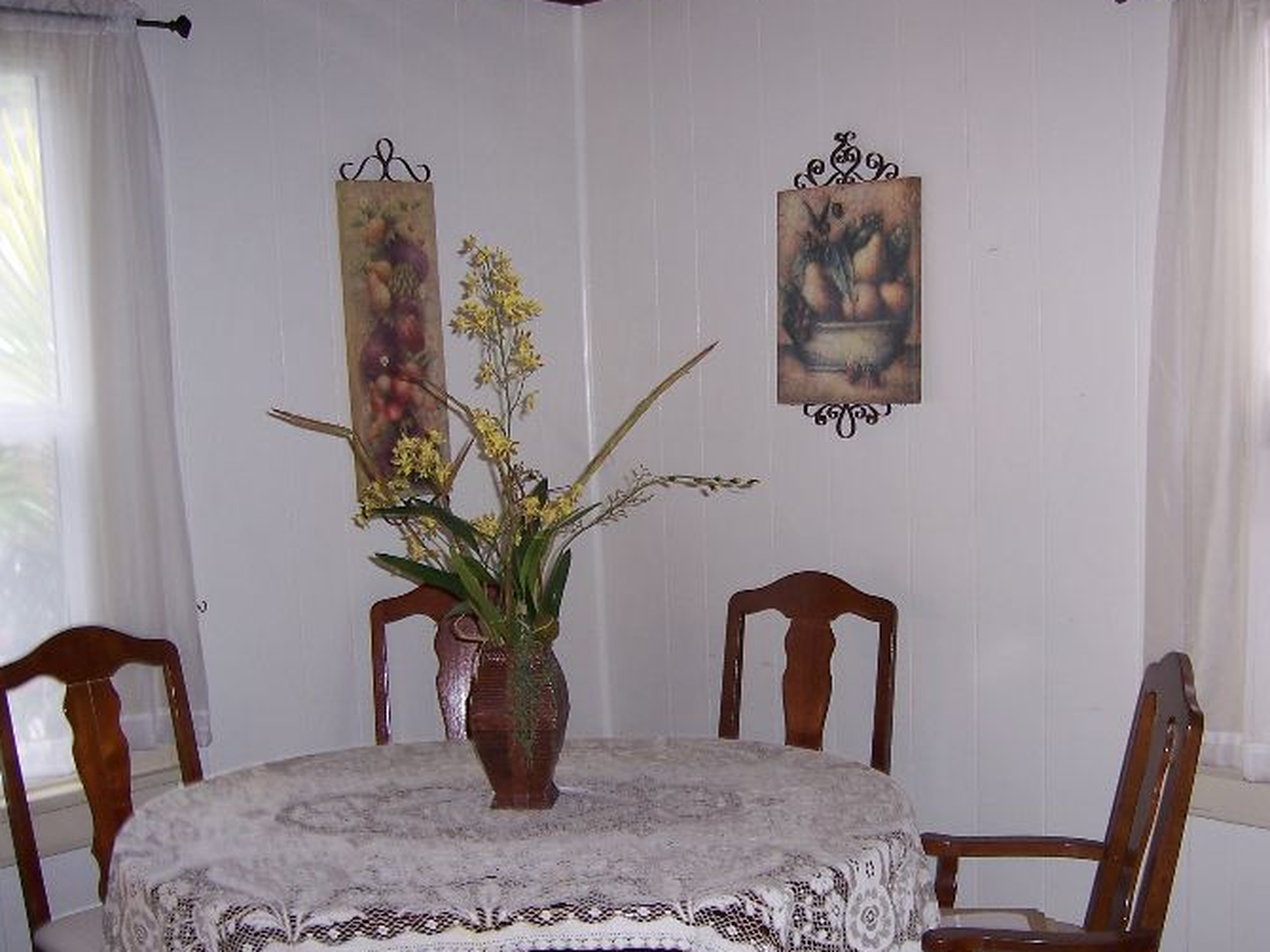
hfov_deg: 43.7
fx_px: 1577
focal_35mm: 43
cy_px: 525
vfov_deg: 33.5
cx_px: 739
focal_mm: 6
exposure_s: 1/60
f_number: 3
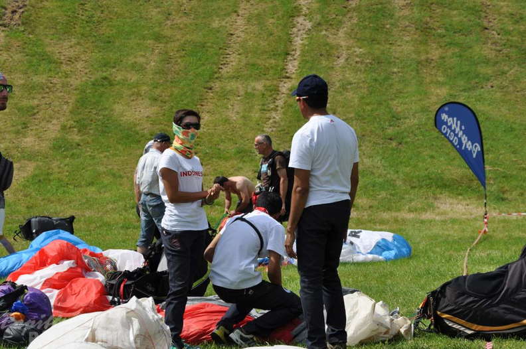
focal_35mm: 112
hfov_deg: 18.2
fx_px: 1642
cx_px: 263
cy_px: 174
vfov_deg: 12.1
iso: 200
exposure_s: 1/400
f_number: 10
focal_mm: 75
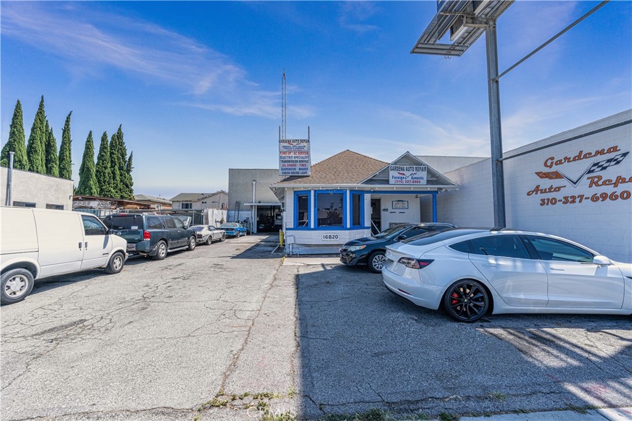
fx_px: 246
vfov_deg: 81.2
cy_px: 210
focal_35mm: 14
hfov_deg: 104.2
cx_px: 316
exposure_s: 1/160
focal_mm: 14
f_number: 10
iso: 100
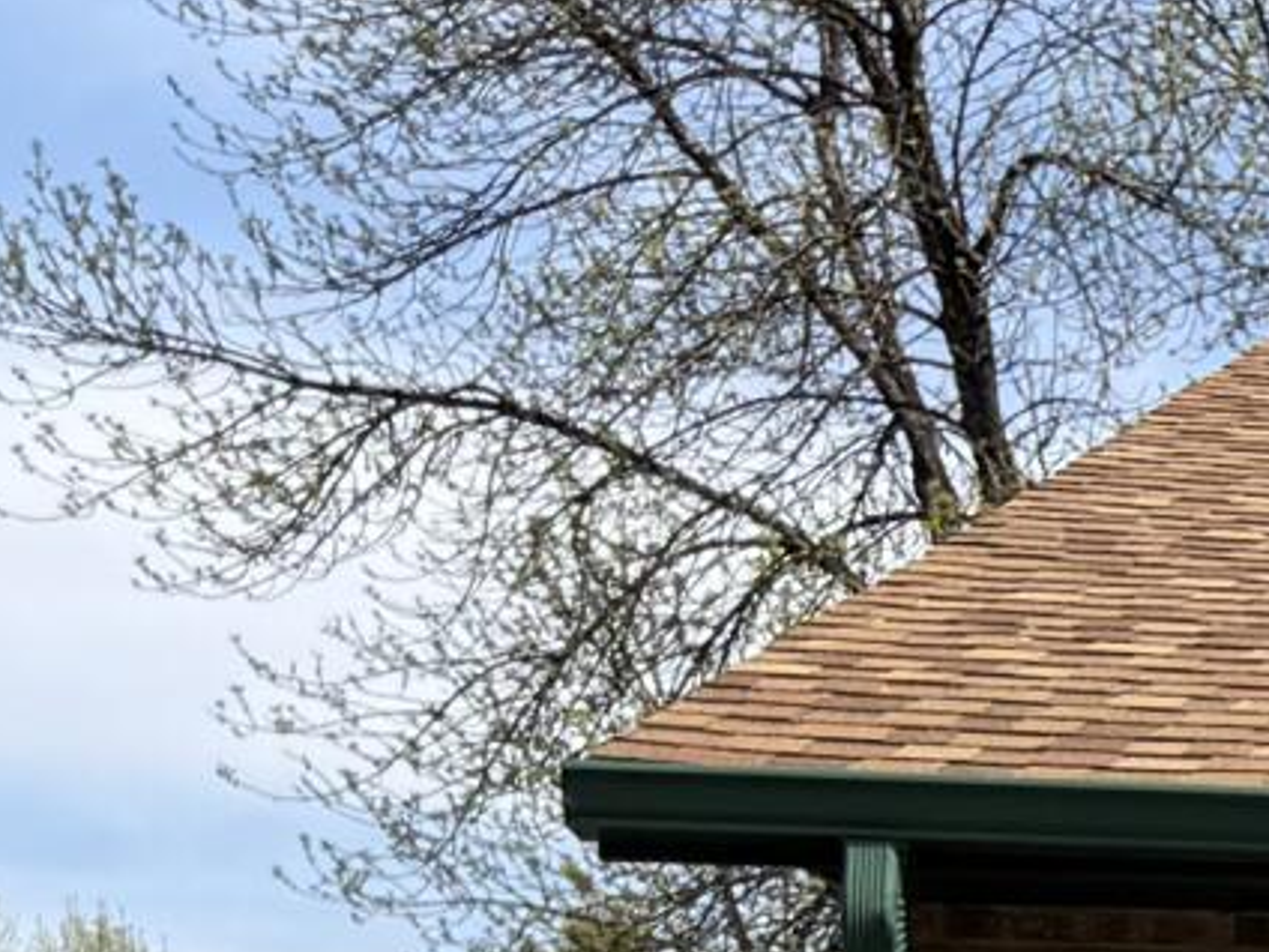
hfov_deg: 9.3
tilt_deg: +1.6
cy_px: 1766
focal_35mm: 170
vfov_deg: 8.4
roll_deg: +0.7
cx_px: 3756
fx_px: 6232
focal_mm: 6.76
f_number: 1.78
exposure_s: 1/4167
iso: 80
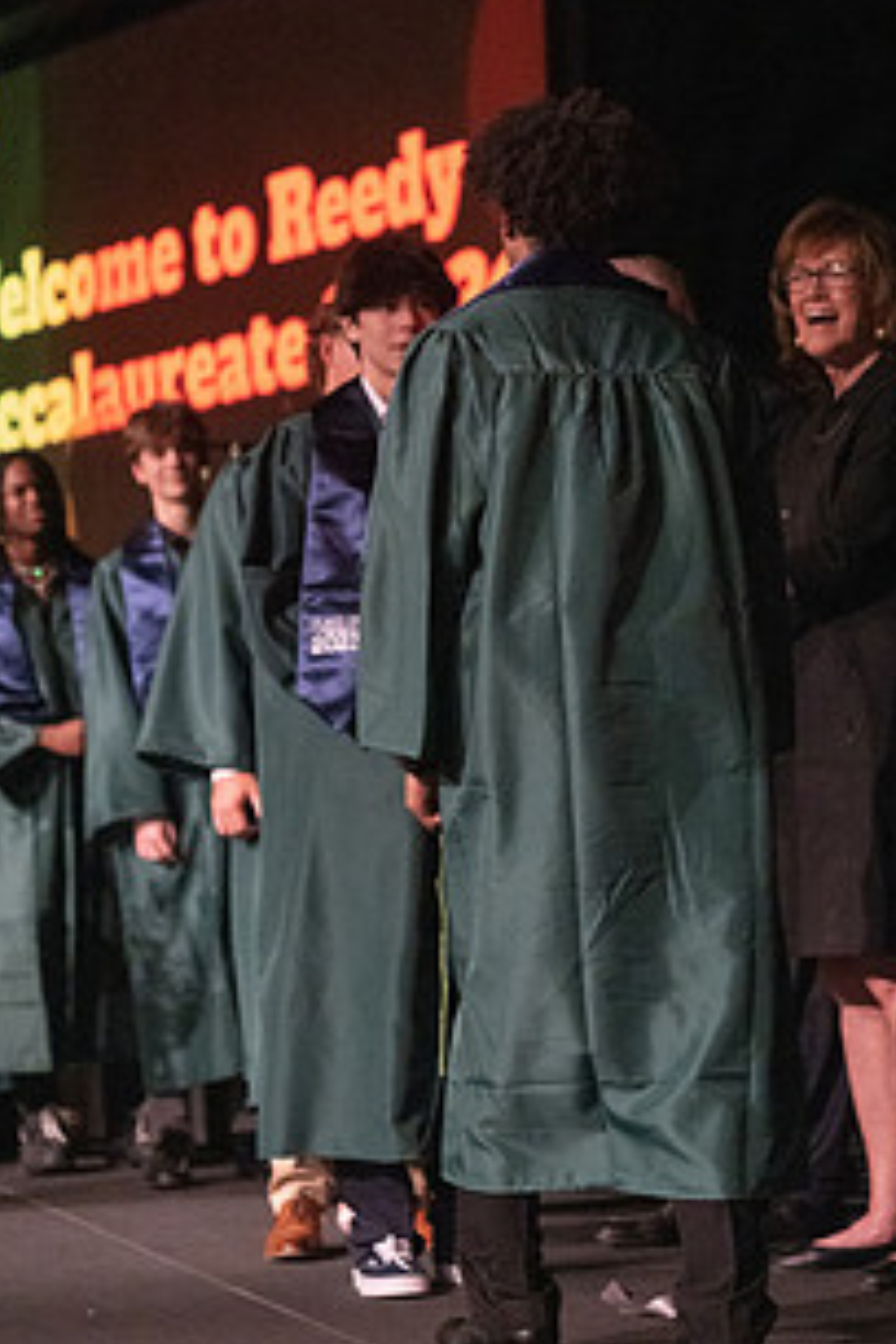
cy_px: 435
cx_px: 571
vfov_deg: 19.8
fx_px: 3845
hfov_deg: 13.3
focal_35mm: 103
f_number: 2.8
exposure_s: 1/1000
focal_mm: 70
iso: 16000
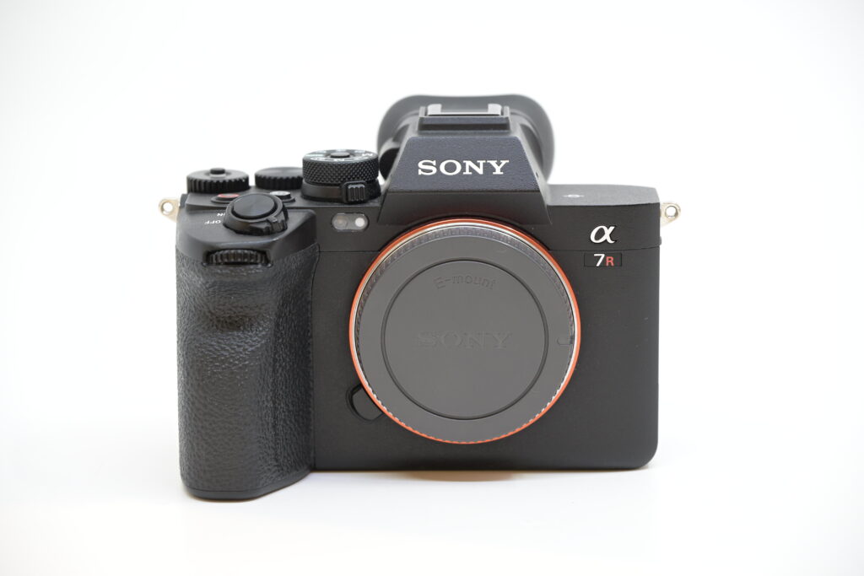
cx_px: 432
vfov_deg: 11.4
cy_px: 288
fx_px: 2880
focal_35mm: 120
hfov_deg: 17.1
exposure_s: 1/250
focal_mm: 120
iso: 1600
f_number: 6.3
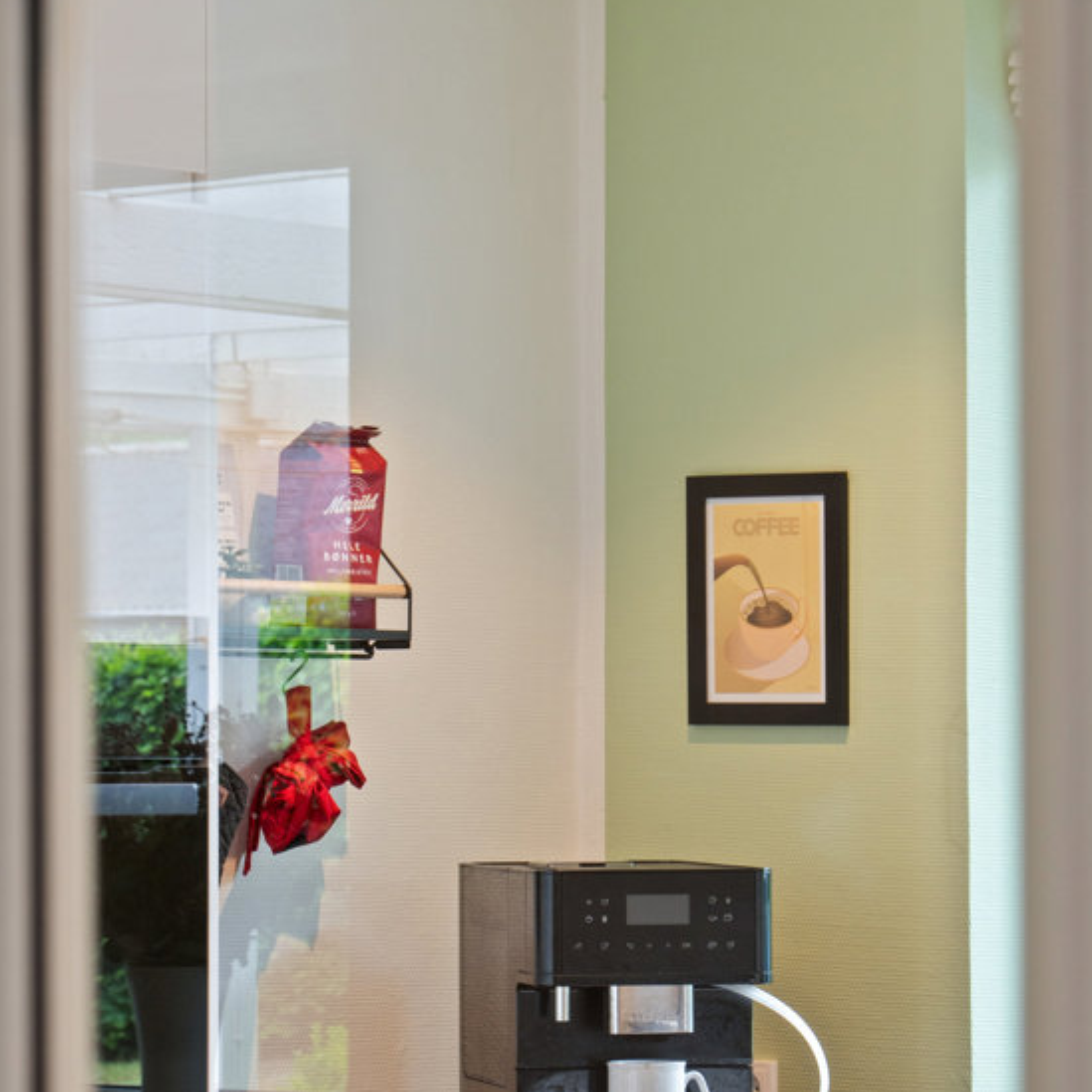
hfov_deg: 11.0
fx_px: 5672
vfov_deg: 11.0
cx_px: 531
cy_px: 883
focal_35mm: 159
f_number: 8
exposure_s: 1/6
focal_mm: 57
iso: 200
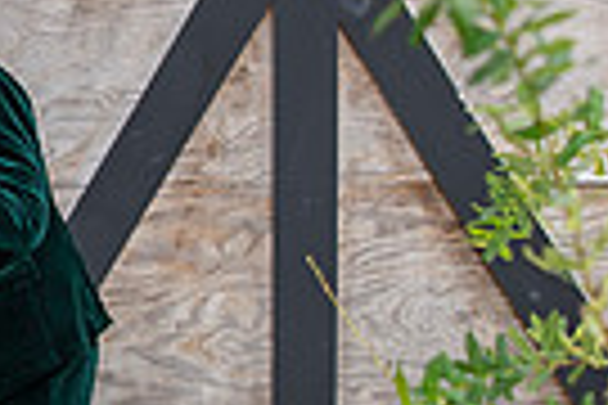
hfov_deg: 13.8
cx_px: -231
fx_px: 2398
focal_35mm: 142
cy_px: 261
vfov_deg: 9.7
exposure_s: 1/100
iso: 100
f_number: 3.2
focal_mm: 28
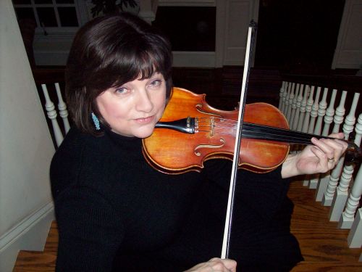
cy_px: 136
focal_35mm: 45
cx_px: 181
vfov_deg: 32.2
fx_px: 471
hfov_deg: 42.1
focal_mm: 7.6
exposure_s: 1/73.1
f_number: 3
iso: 140
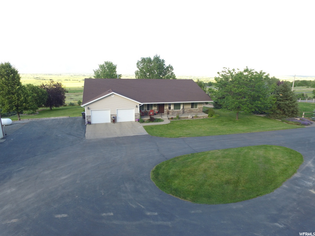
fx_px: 182
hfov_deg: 81.7
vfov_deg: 66.0
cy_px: 118
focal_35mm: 20
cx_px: 158
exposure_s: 1/100
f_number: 2.8
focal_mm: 3.61
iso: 103
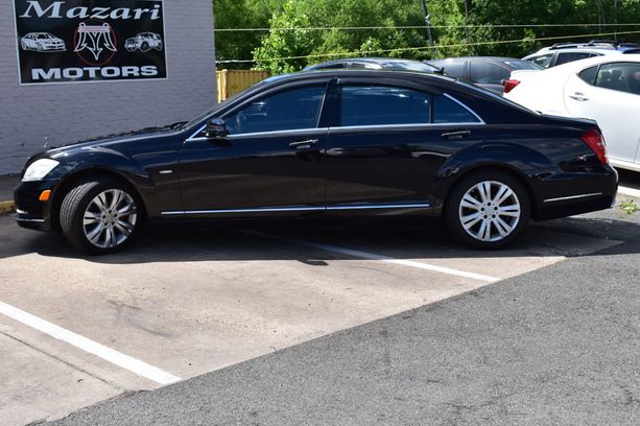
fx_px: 862
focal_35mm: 49
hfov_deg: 40.7
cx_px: 309
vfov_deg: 27.8
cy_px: 209
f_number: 11
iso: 400
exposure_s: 1/500
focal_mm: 31
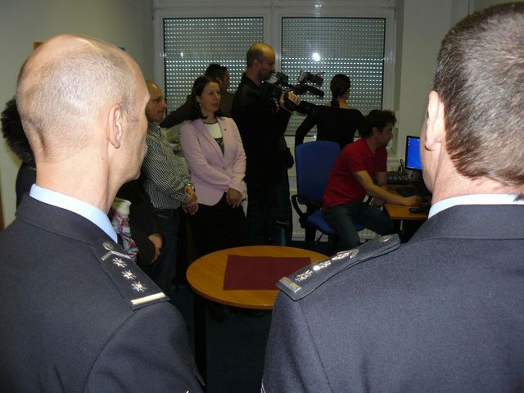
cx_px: 262
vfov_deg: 39.7
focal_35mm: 36
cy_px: 196
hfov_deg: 51.4
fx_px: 545
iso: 100
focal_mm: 6
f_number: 2.8
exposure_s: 1/30
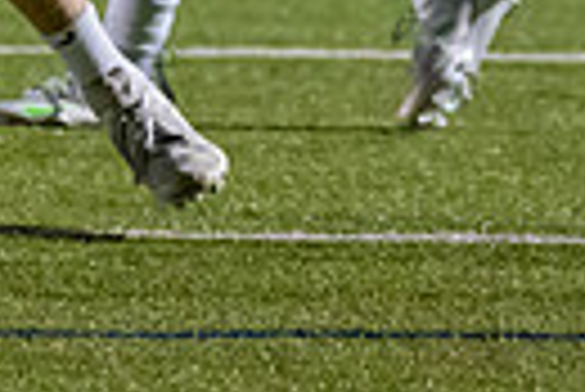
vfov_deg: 1.3
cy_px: -509
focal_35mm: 1065
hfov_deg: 1.9
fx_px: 17325
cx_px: -232
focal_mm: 160
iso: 4000
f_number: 2.8
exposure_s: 1/1000
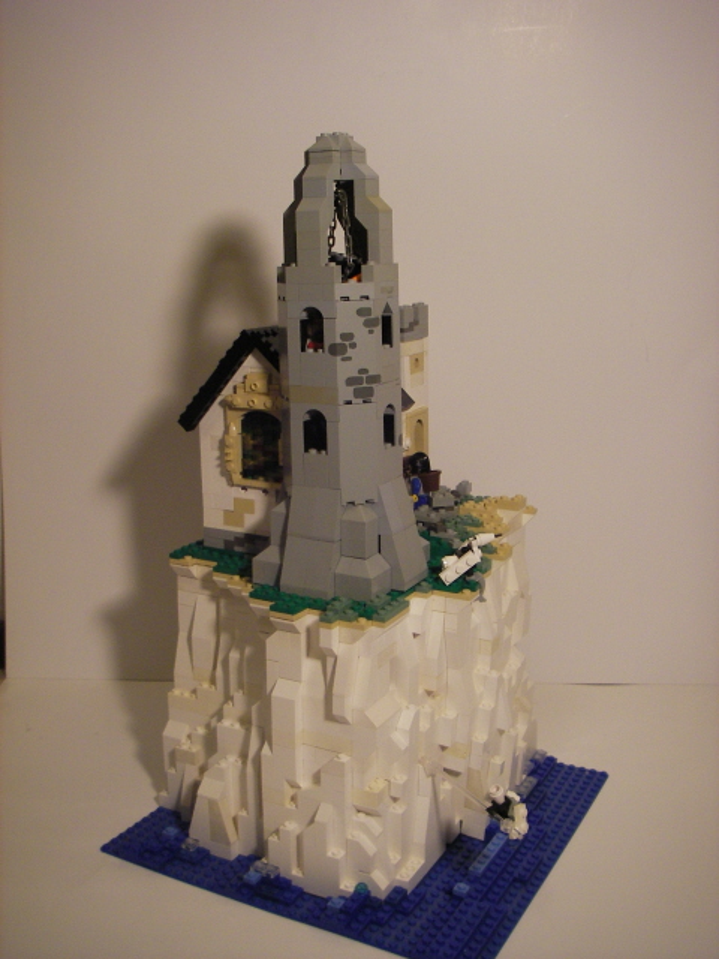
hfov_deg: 37.7
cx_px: 360
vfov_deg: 49.0
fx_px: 1052
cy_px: 480
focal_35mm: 38
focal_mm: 6.3
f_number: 3.3
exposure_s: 1/15
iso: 100
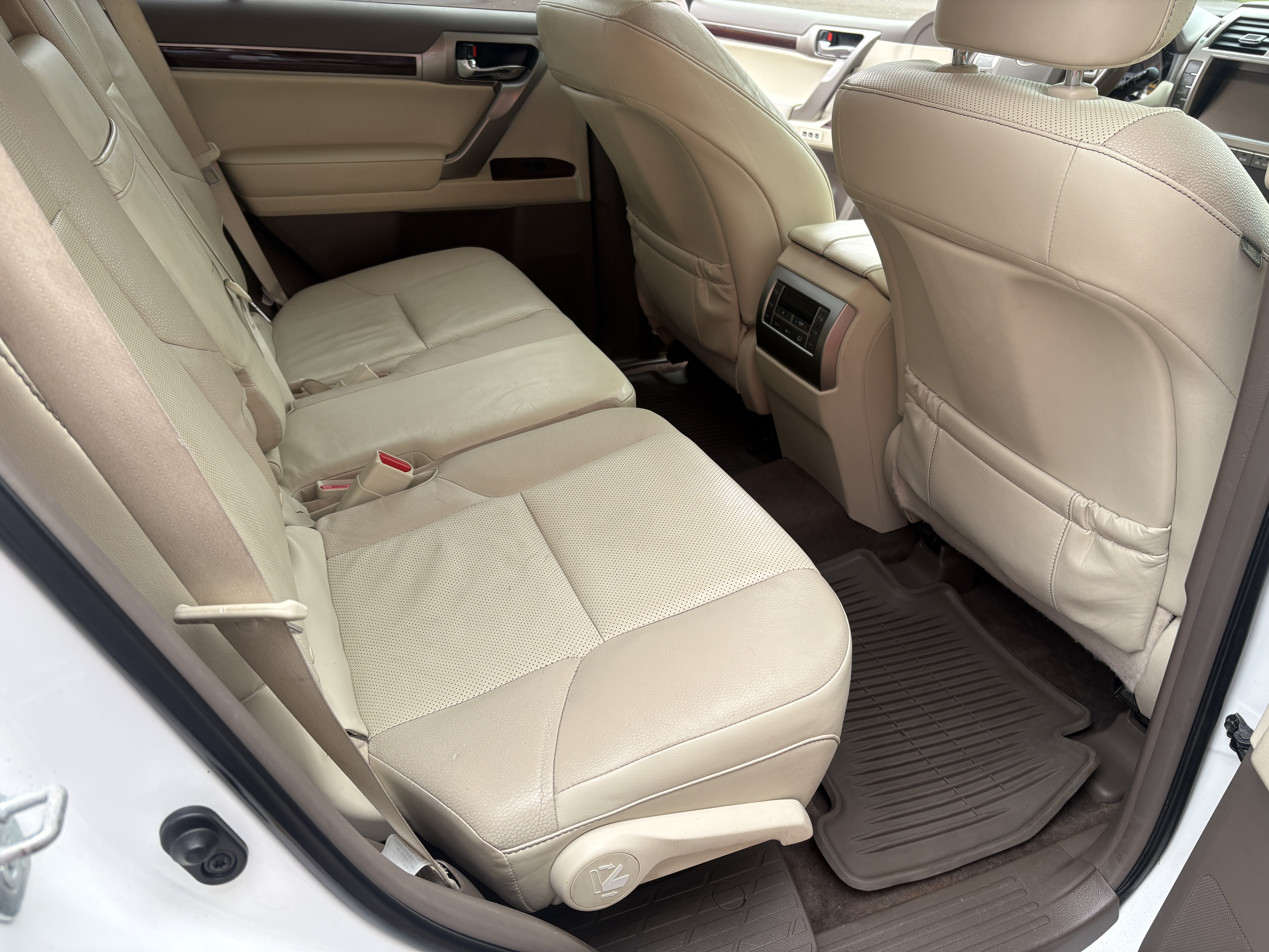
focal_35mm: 26
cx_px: 634
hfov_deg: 67.3
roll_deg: -1.4
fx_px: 953
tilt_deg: -31.1
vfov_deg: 53.1
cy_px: 476
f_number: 1.6
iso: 40
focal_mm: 5.96
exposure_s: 1/190
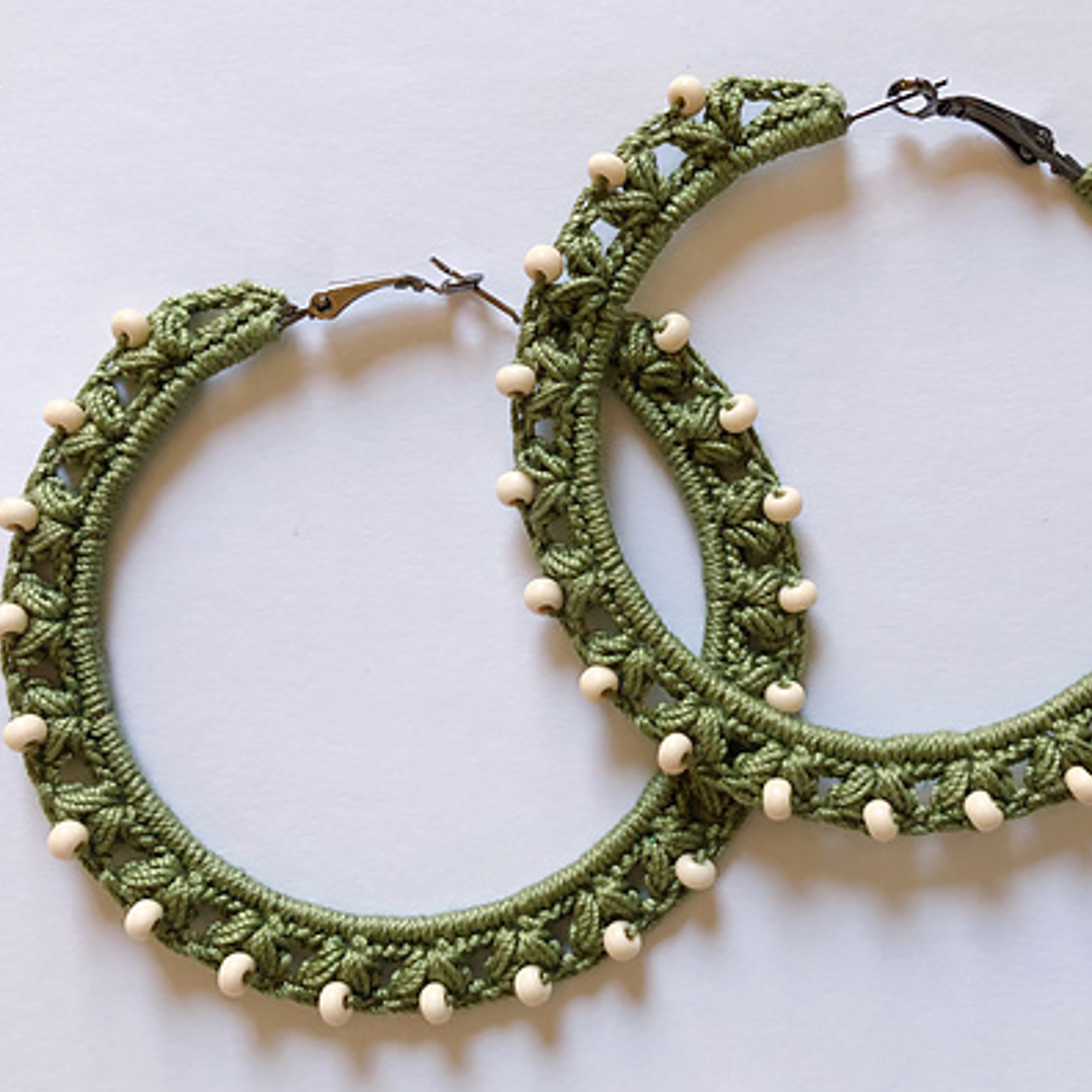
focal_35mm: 40
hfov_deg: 41.8
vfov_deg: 41.9
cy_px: 546
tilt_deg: -83.5
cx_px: 620
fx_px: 1428
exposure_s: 1/30
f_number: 1.8
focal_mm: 3.99
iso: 32
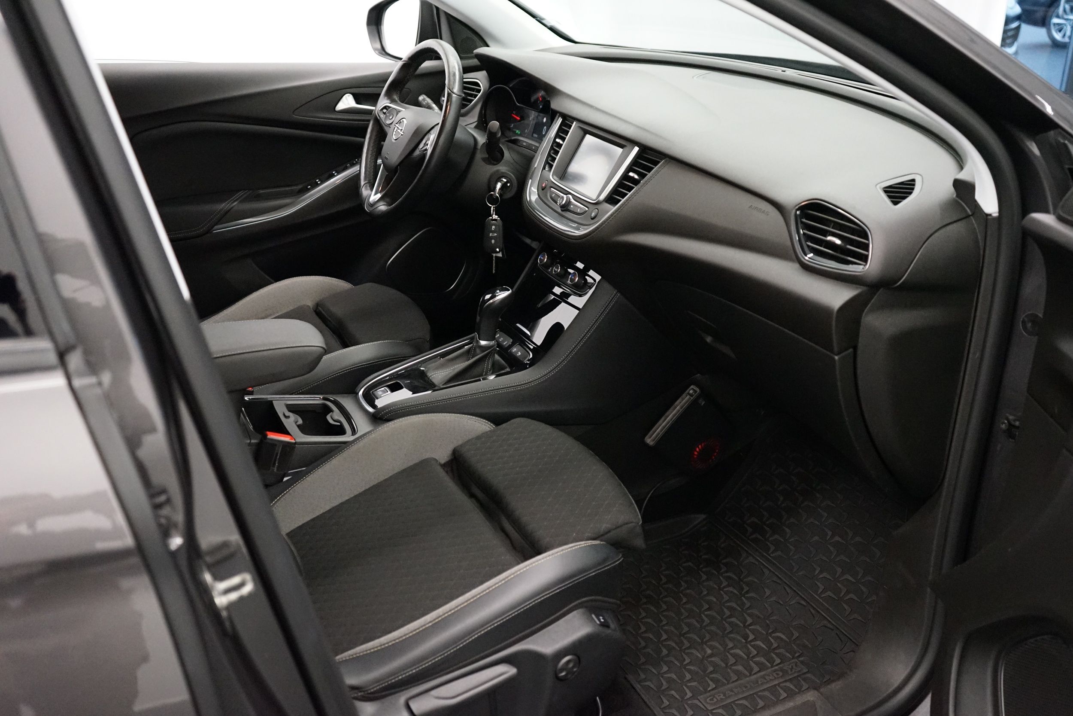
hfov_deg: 57.2
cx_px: 536
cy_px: 358
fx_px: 984
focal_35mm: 33
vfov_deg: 40.0
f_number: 4
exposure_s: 1/160
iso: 6400
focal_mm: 33
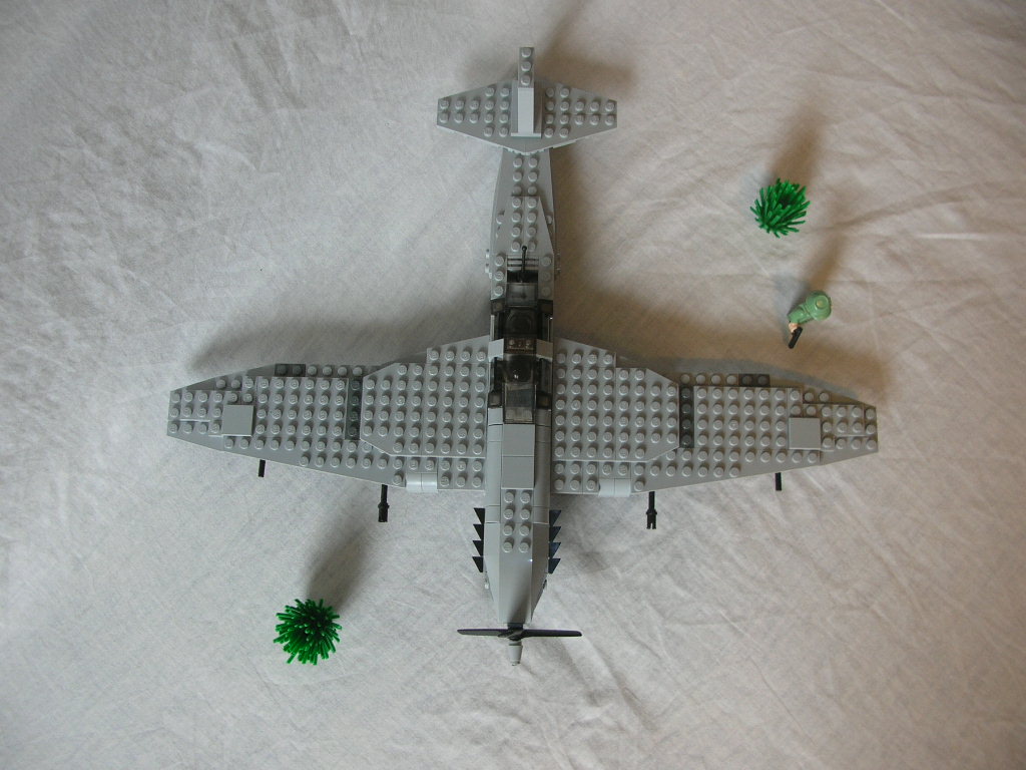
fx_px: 1037
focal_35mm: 35
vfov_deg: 40.7
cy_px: 385
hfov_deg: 52.6
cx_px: 513
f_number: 2.8
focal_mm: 5.8
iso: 50
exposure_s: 1/12.4
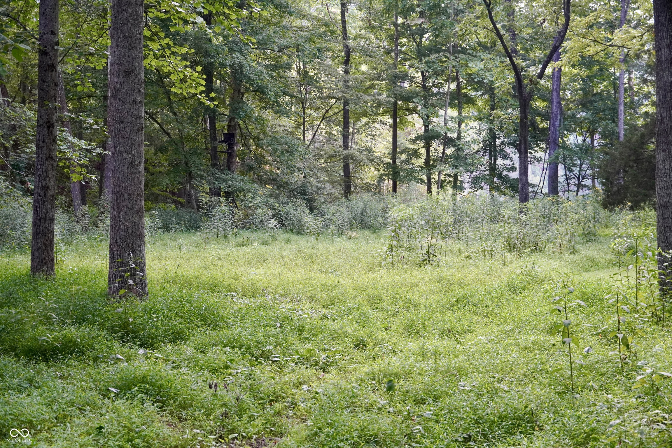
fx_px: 1260
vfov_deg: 20.2
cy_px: 224
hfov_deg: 29.9
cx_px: 336
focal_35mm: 68
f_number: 5
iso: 1250
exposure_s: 1/160
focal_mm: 45
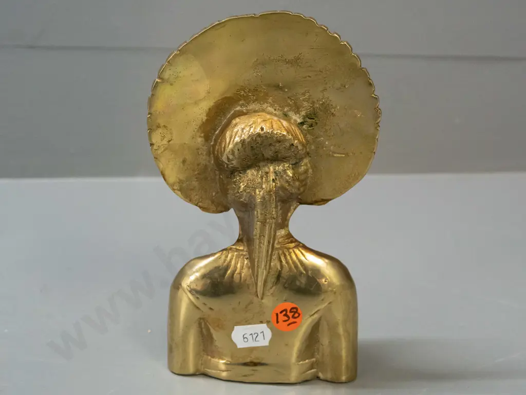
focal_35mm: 50
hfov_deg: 38.2
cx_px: 263
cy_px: 198
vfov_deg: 29.1
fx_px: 760
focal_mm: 25
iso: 3200
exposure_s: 1/125
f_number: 5.6
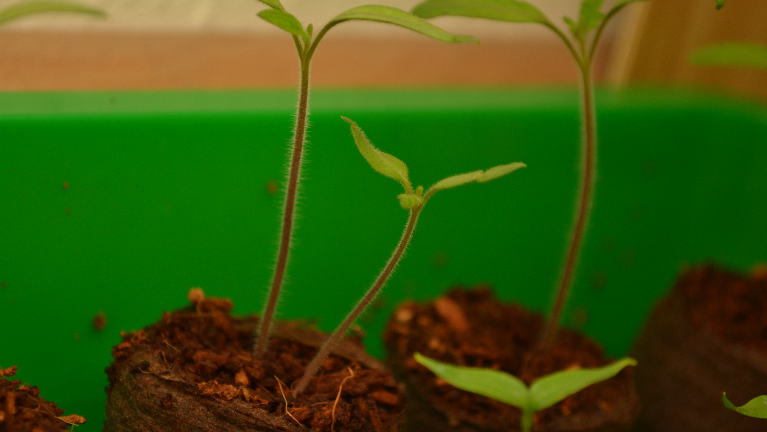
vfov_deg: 11.8
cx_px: 317
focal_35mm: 103
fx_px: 2087
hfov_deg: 20.8
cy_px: 201
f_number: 5.6
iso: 200
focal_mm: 55
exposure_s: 1/125
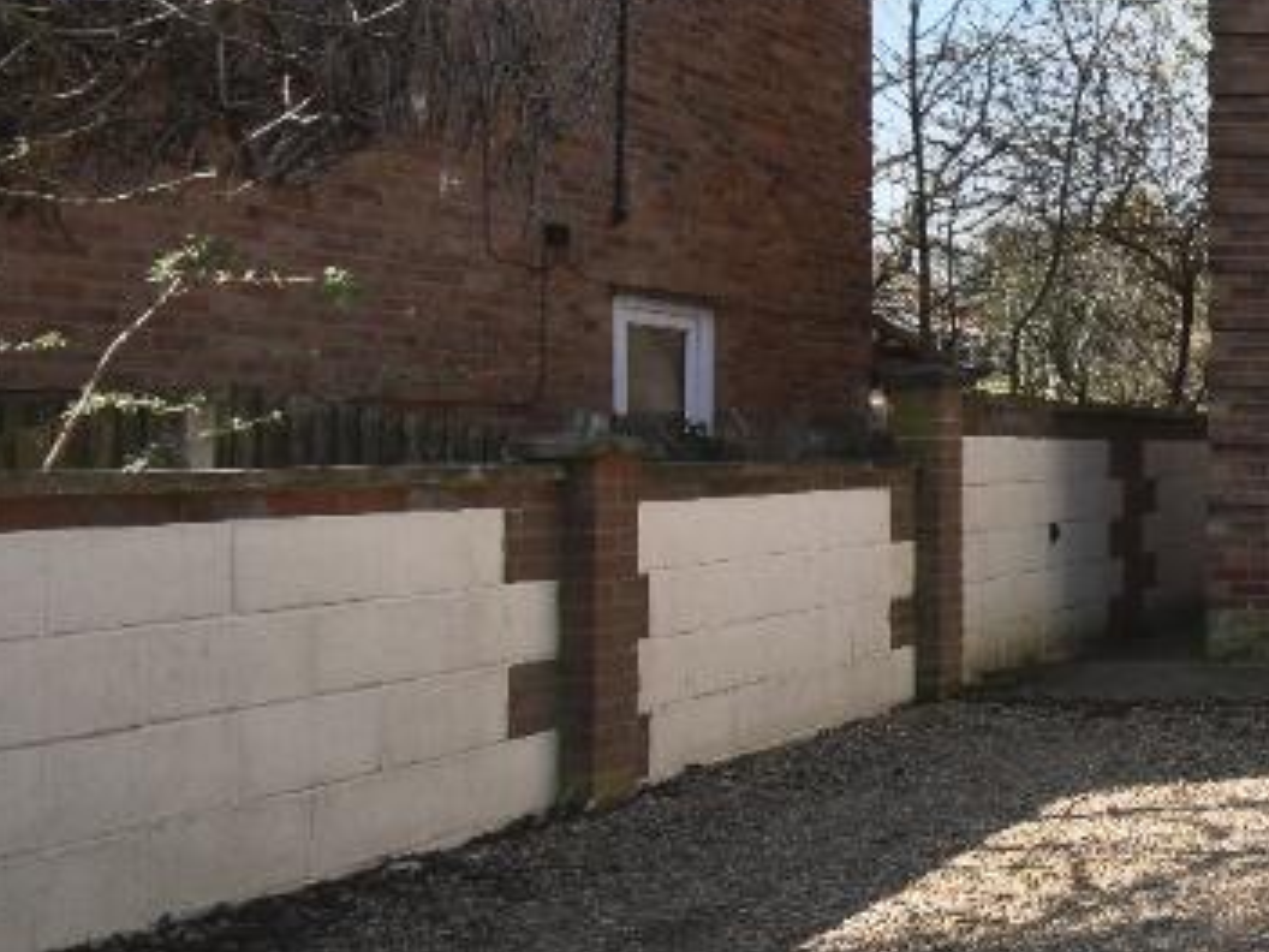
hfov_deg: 32.0
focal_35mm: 42
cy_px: 197
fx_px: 1540
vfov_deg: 33.4
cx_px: 1709
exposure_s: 1/640
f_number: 5.6
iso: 320
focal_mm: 10
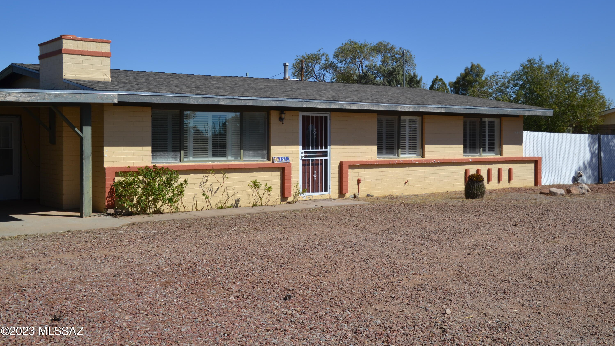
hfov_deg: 47.8
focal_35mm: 43
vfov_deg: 28.0
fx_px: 693
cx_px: 308
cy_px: 144
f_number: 9
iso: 100
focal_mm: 27
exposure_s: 1/320
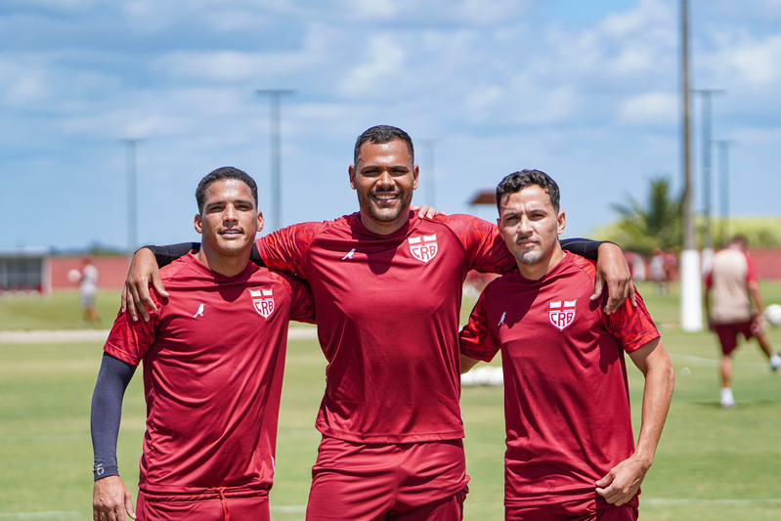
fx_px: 3385
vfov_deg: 8.8
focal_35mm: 156
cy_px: 260
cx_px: 390
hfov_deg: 13.2
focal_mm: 104
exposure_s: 1/4000
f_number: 2.8
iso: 250
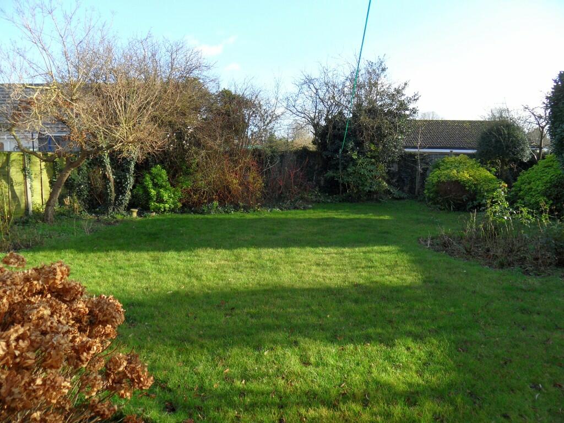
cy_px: 212
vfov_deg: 56.8
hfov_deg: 71.6
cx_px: 282
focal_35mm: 24
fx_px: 391
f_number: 3.2
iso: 80
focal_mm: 3.9
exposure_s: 1/250
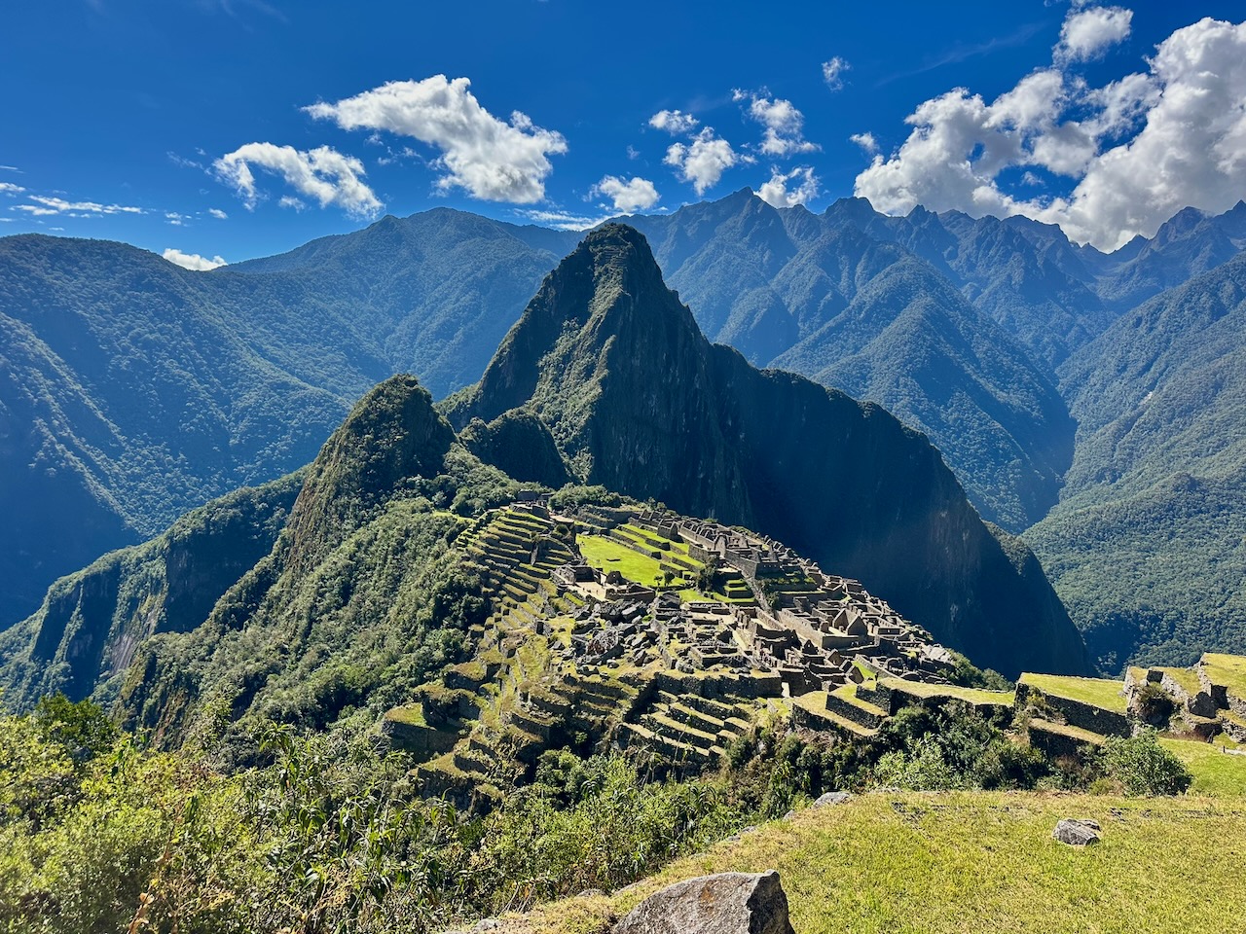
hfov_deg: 71.6
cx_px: 623
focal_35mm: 24
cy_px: 467
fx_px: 864
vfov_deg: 56.8
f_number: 1.78
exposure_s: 1/3597
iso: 80
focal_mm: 6.86
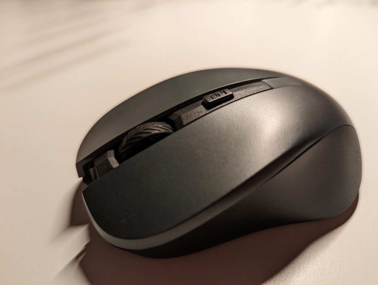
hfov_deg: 71.5
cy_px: 142
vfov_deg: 56.9
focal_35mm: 24
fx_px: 262
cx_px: 189
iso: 61
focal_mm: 6.81
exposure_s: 1/23.8
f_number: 1.85
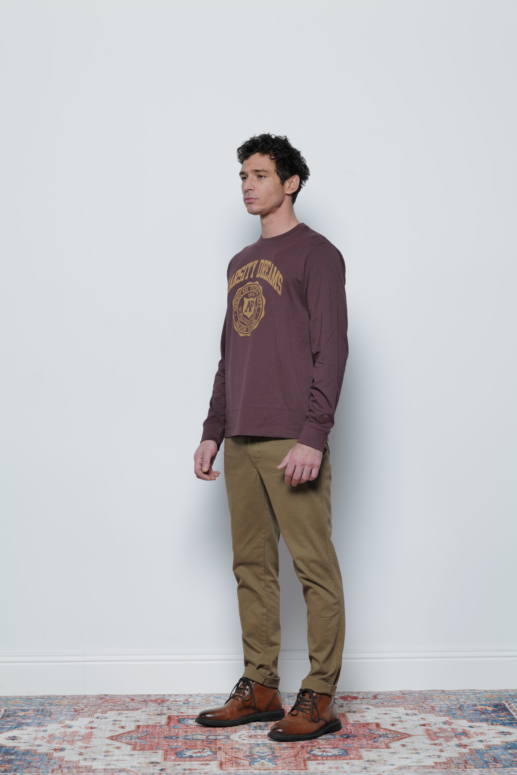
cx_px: 258
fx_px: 1938
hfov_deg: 15.2
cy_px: 388
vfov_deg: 22.6
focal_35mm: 90
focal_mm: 90
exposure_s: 1/200
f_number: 6.3
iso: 100
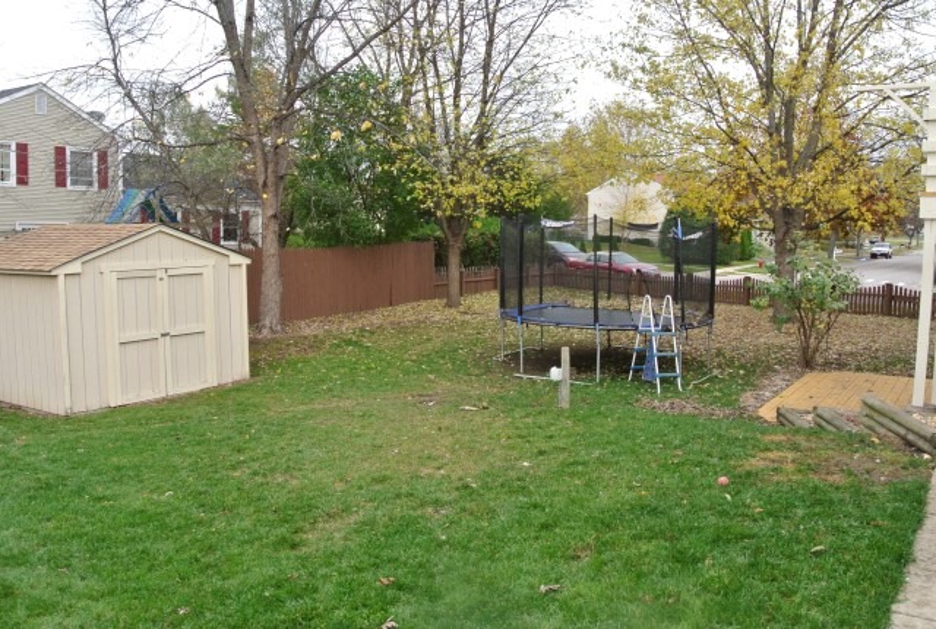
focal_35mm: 30
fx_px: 782
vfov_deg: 43.8
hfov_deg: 61.8
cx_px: 468
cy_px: 314
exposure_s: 1/60
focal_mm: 11.4
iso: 400
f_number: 10
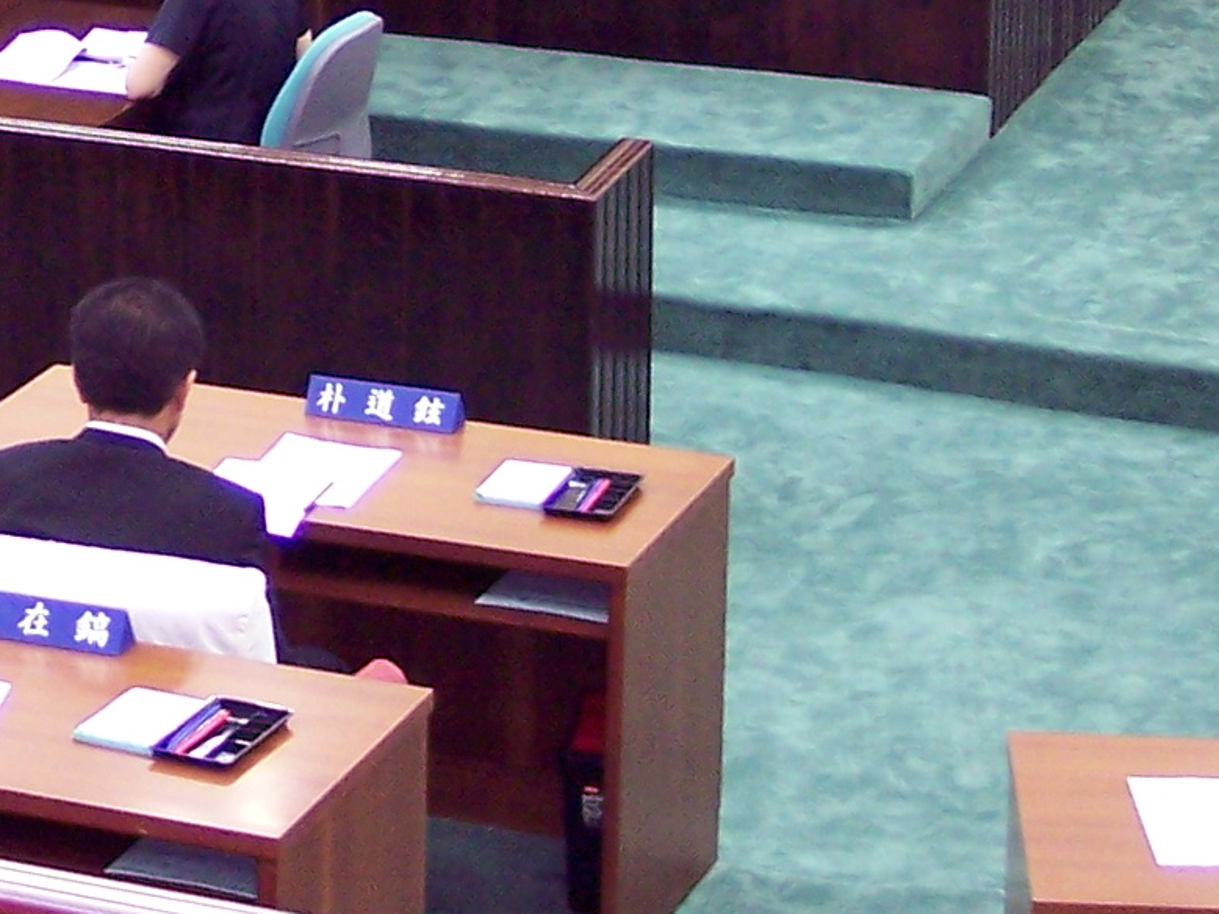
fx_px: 5035
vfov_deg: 10.1
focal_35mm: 143
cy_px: -360
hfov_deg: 13.5
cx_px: -128
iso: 200
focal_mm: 8
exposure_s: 1/15
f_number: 2.8
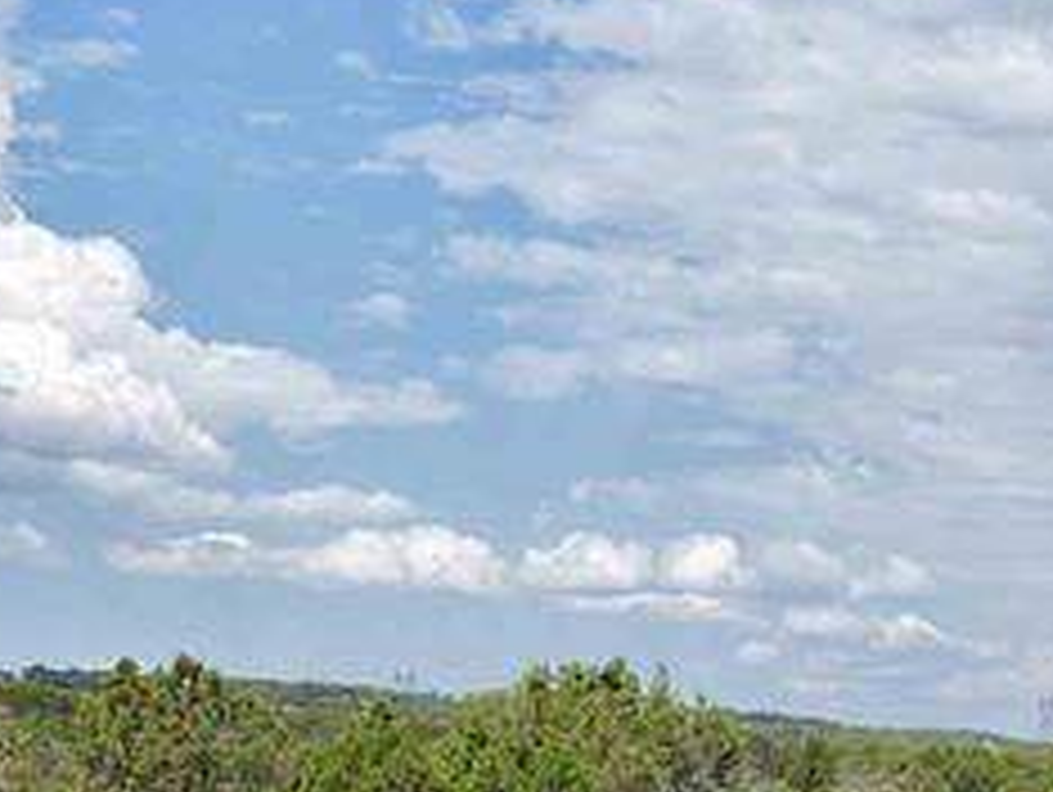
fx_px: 3197
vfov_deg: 13.2
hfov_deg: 18.7
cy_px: 1233
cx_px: 576
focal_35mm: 105
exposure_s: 1/4000
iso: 120
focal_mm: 8.67
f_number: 1.8
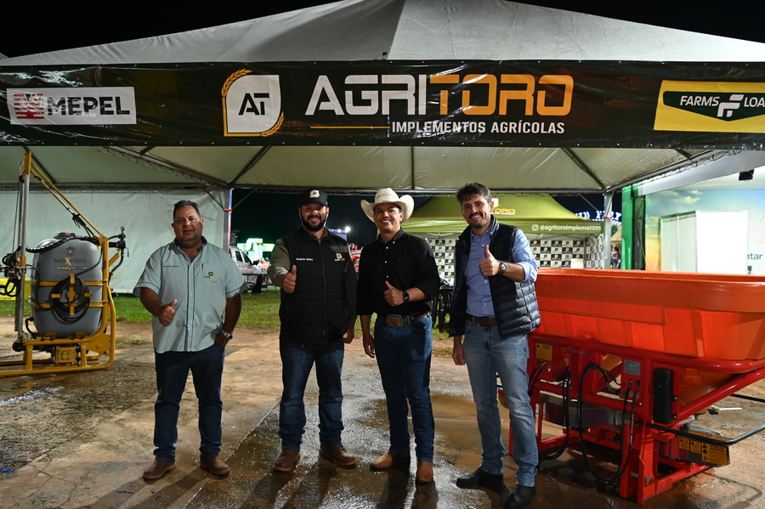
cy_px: 254
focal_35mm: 29
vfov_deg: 44.9
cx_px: 382
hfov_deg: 63.7
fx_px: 616
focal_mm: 29
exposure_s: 1/60
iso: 3200
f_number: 4
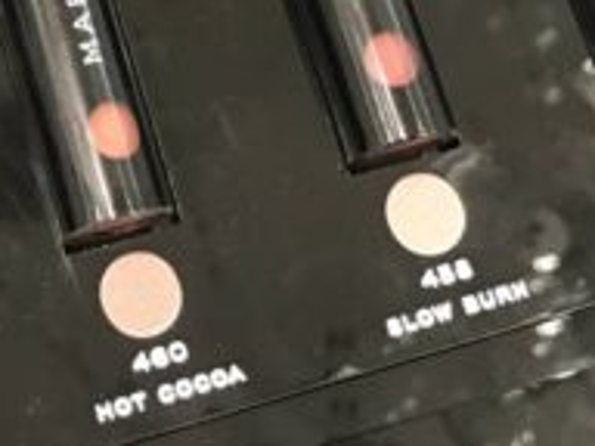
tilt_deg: -69.3
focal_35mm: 108
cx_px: 46
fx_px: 1856
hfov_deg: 17.9
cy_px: -135
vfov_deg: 13.2
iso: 80
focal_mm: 3.99
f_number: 1.8
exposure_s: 1/17
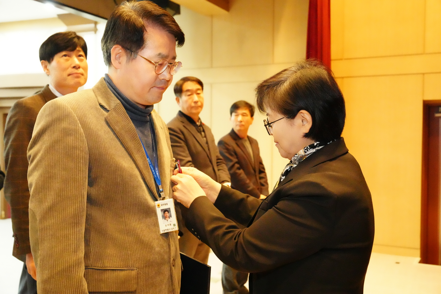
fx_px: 514
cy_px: 147
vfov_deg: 31.9
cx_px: 220
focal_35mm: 42
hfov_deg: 46.4
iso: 25600
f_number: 5.6
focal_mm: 42
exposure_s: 1/160
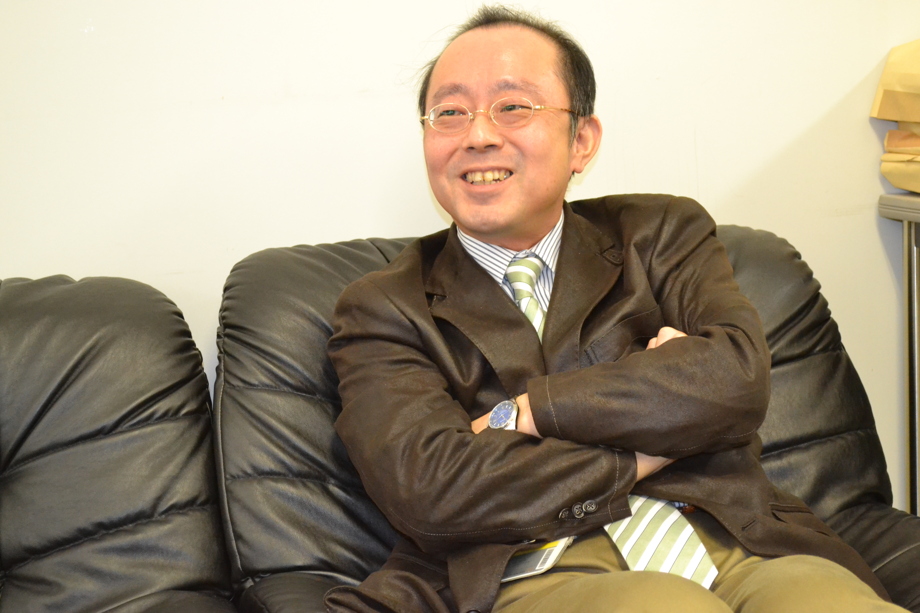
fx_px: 1687
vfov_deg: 20.6
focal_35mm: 66
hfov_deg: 30.5
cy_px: 306
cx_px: 460
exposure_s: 1/60
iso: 3200
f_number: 5.3
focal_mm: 44
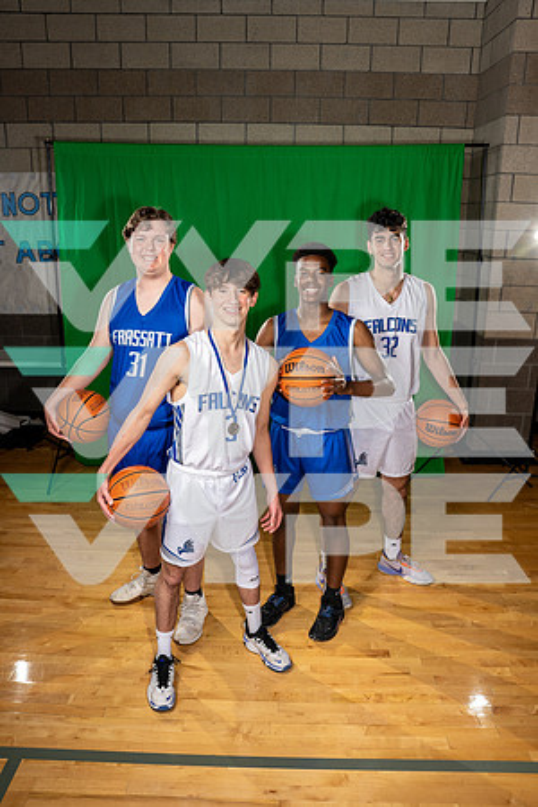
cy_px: 404
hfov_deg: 46.4
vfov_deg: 65.5
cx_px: 269
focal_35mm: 28
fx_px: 628
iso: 250
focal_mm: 28
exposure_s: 1/250
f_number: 8
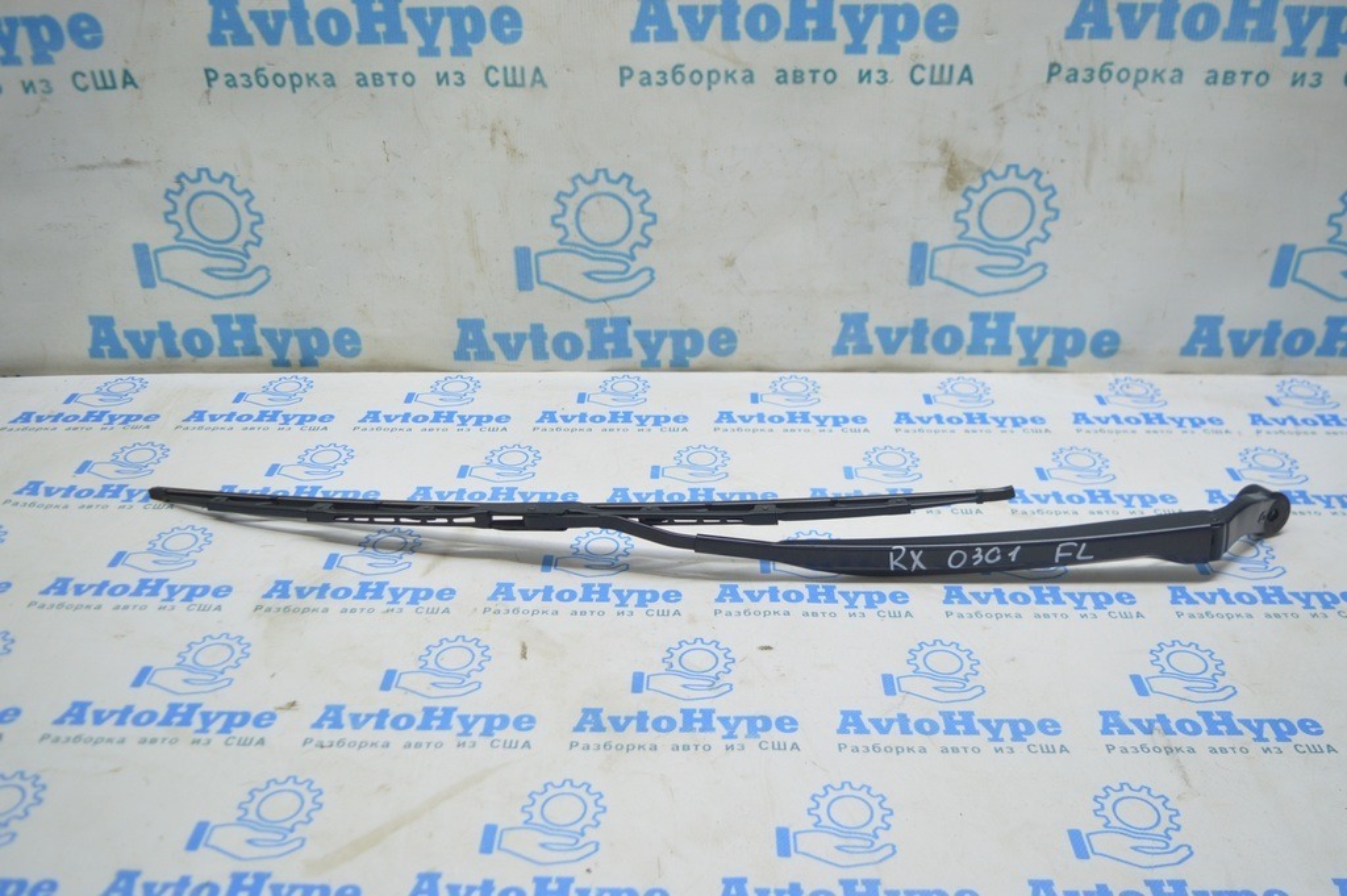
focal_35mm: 33
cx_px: 674
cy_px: 448
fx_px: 1234
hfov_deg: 57.3
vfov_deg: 39.9
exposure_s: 1/40
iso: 400
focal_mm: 22
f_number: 3.8
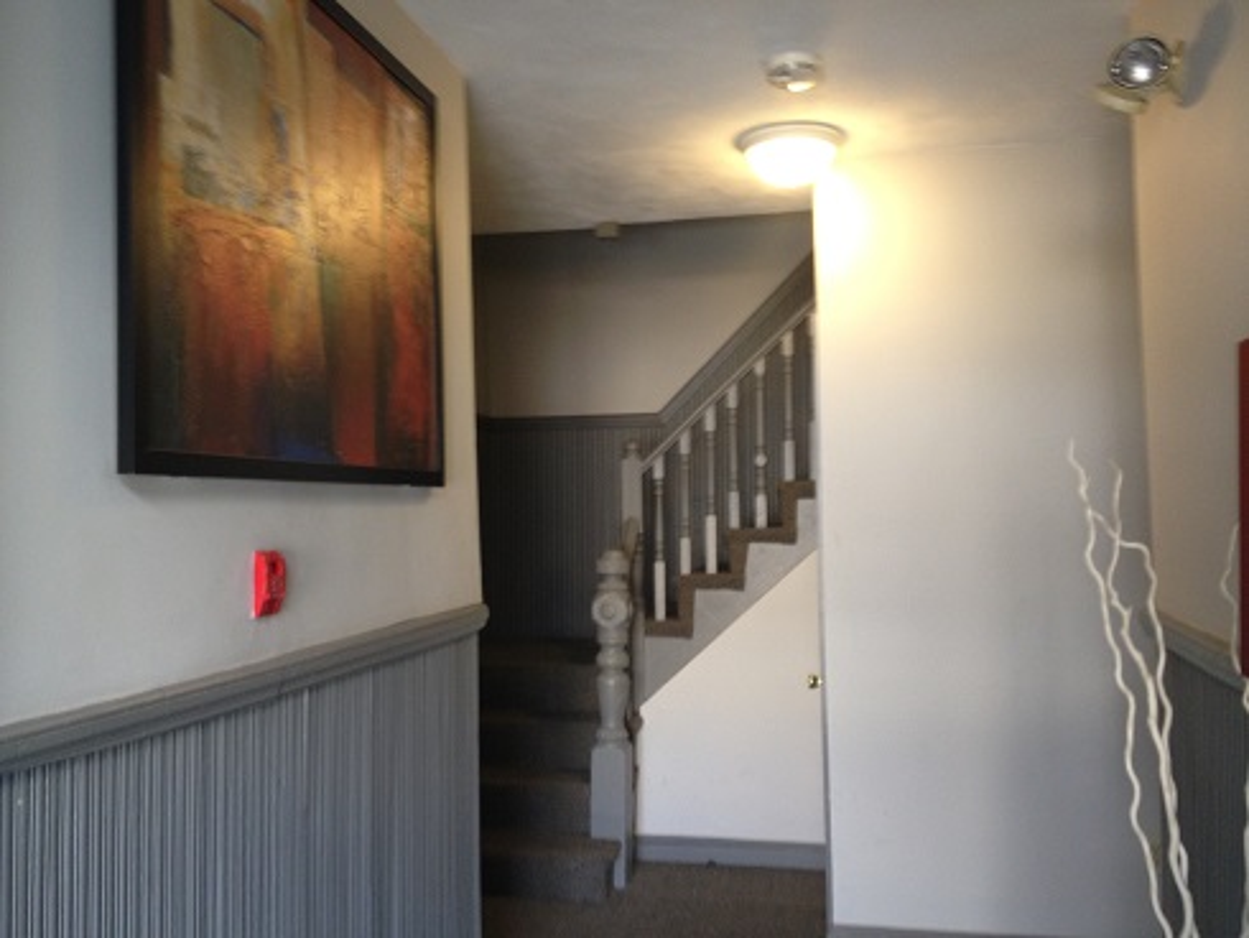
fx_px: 1263
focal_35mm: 35
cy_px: 469
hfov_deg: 52.6
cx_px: 624
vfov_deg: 40.7
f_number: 2.4
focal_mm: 4.28
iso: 80
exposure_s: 1/20
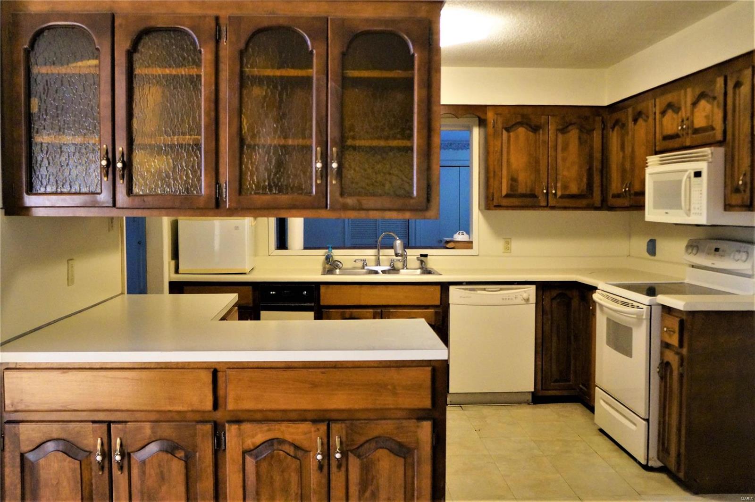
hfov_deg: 59.5
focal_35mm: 32
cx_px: 378
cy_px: 251
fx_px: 660
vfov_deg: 41.6
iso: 2500
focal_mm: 21
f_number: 4
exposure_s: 1/60
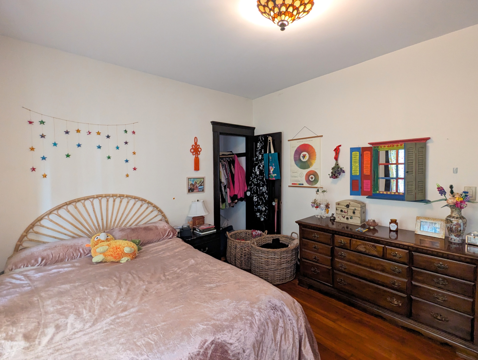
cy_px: 180
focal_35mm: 16
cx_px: 239
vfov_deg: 78.2
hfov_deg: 94.4
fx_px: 221
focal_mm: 2.35
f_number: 2.2
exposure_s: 1/30
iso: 337
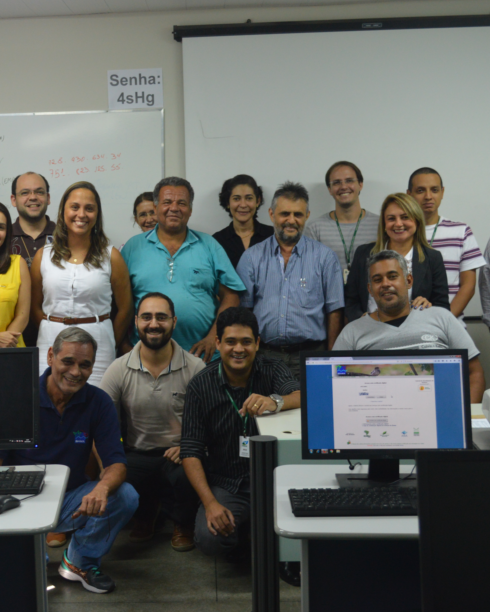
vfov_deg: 33.6
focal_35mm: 56
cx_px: 132
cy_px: 302
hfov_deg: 26.8
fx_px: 1015
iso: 800
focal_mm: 26
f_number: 4.2
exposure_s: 1/60
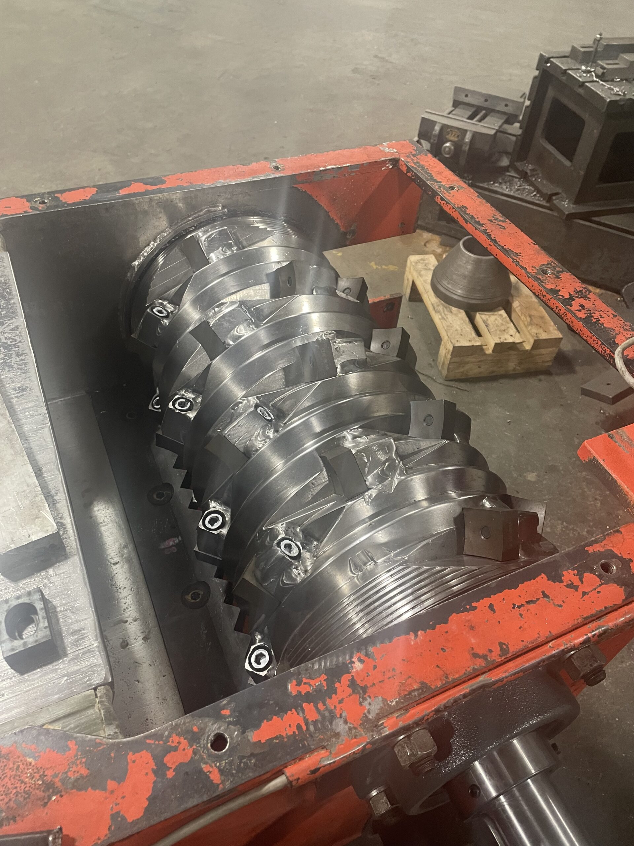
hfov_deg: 53.1
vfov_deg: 67.3
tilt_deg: -45.7
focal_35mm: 26
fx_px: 635
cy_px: 423
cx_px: 317
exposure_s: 1/60
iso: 250
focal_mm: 4.2
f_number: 1.6
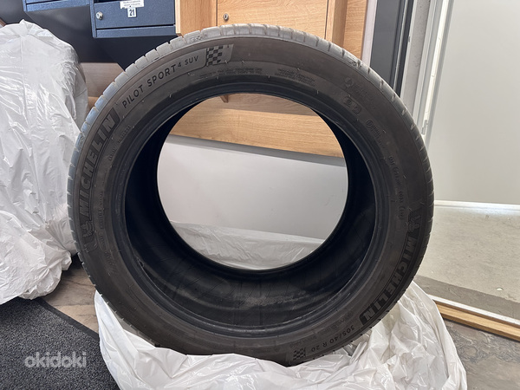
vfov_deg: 56.8
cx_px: 260
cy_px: 195
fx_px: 361
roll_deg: -2.1
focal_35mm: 24
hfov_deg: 71.6
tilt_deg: -18.1
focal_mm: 6.86
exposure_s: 1/50
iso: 320
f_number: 1.78
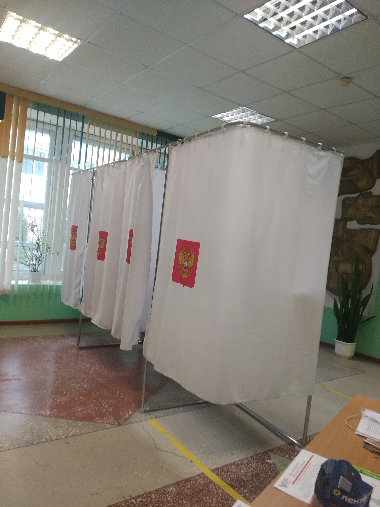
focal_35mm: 26
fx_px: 381
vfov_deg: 67.3
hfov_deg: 53.1
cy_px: 254
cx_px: 190
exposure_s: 1/33
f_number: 2.2
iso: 160
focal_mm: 3.82
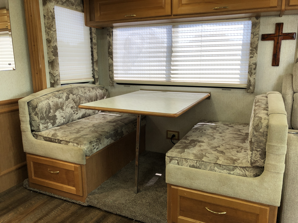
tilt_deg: -14.1
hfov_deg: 63.4
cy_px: 112
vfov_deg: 49.7
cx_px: 149
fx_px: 241
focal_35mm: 28
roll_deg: +2.3
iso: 20
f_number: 1.8
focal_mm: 3.99
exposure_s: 1/40
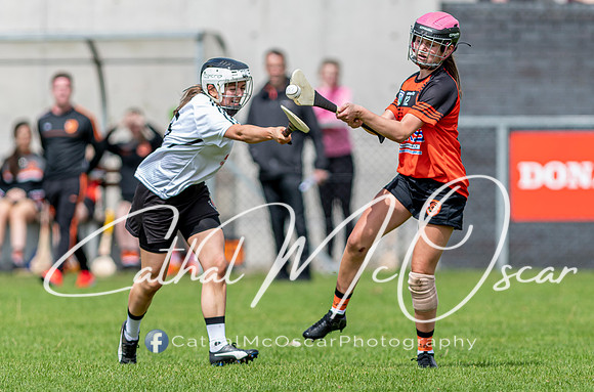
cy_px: 230
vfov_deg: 2.2
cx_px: 350
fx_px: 10117
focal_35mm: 615
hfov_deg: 3.4
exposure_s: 1/1600
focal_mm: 300
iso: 100
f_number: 2.8
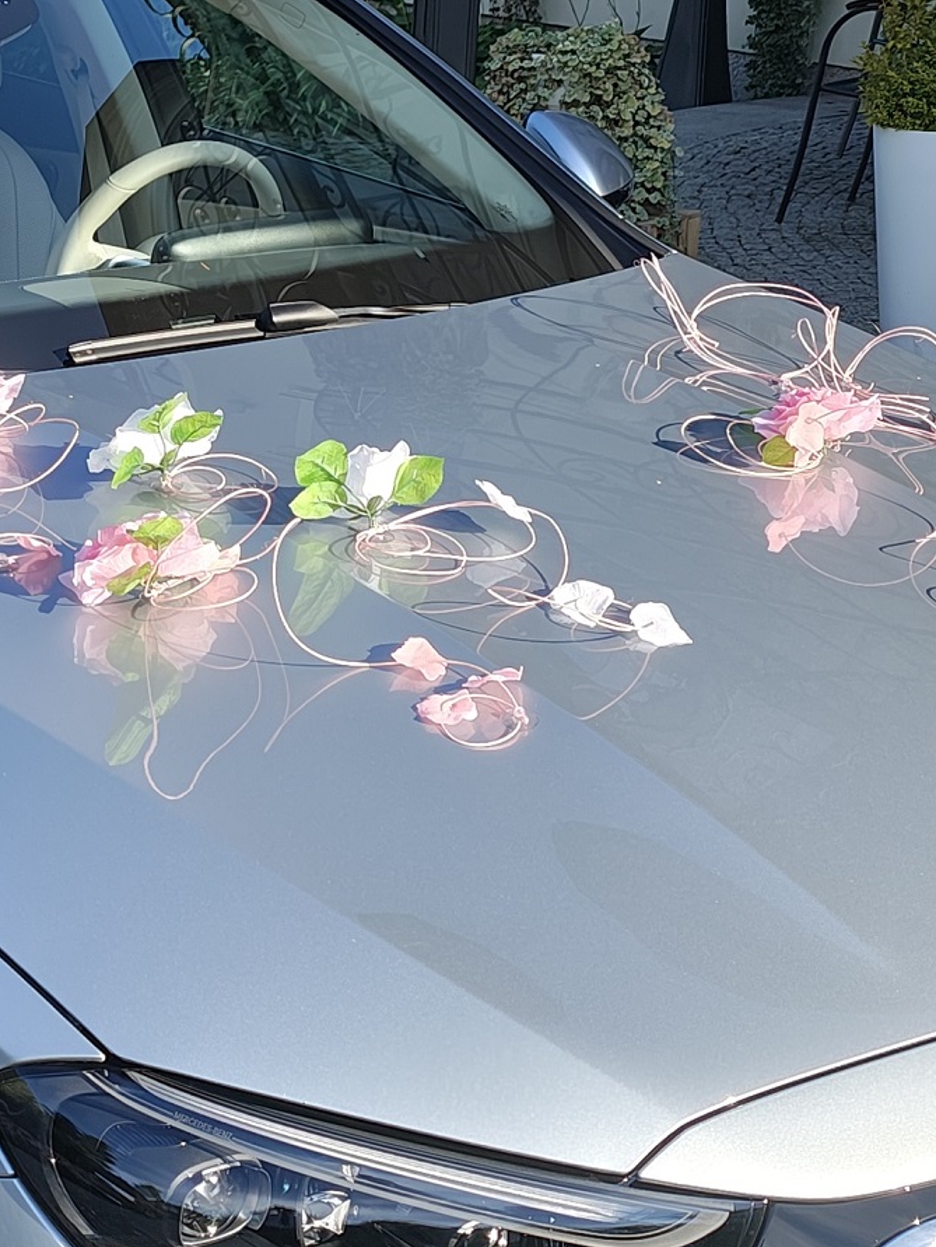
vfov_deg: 26.2
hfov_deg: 19.5
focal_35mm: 74
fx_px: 2666
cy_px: 452
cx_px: 78
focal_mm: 6.57
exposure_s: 1/417
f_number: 1.6
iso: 100
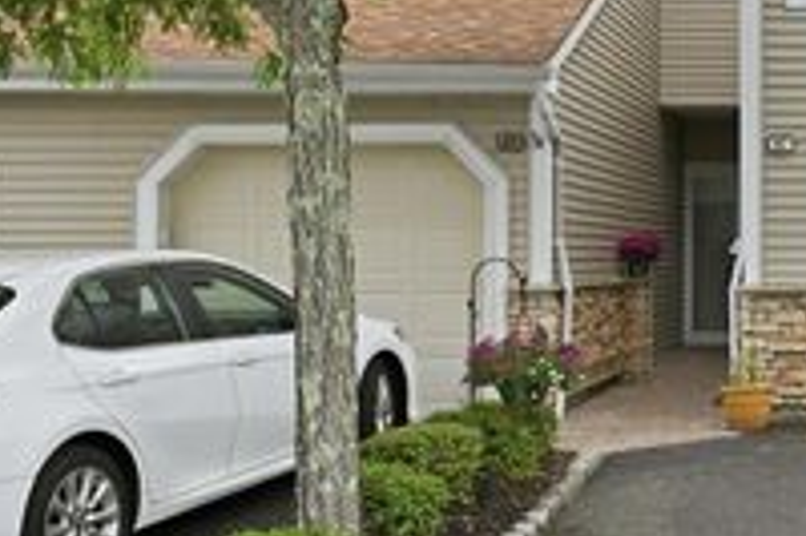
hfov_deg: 29.5
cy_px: 179
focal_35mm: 60
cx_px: 923
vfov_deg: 22.5
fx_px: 1342
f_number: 11
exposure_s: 1/25
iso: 100
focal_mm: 24
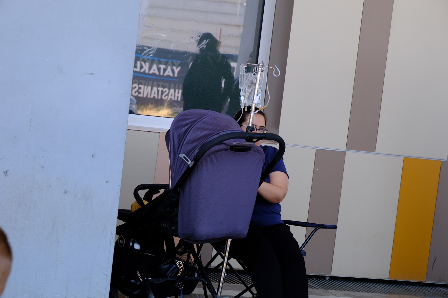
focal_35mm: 120
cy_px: 149
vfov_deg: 11.4
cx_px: 224
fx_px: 1493
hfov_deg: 17.1
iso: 400
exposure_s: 1/100
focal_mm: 80
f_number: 7.1
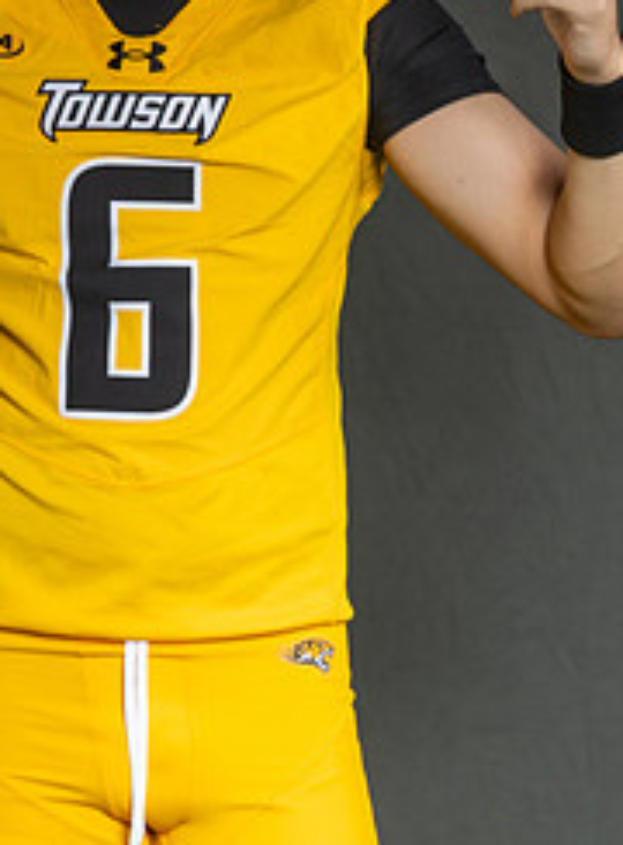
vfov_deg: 9.2
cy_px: 184
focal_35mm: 217
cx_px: 240
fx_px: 5263
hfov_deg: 6.8
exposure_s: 1/200
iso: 200
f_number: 7.1
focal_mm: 70
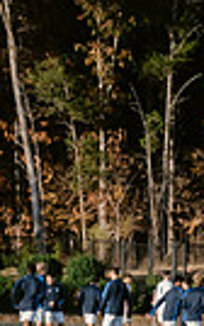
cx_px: -483
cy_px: 269
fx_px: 4119
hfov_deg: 2.8
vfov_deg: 4.5
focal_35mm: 464
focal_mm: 105
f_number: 9
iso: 1250
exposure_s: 1/2000
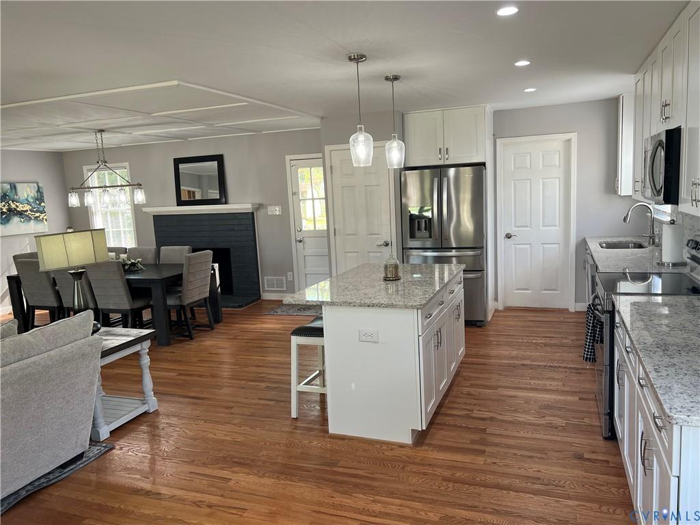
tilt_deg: -8.5
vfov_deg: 53.1
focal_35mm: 26
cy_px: 262
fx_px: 526
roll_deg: +3.2
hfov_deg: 67.3
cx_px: 350
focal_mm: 5.7
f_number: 1.5
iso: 64
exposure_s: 1/130
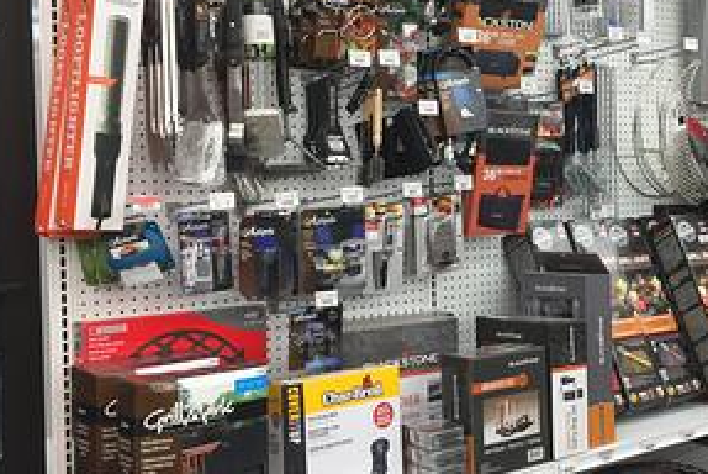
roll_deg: +0.0
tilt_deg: -1.7
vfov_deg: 27.5
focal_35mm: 49
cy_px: 195
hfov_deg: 39.1
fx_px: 965
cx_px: 544
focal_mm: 4.15
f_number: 2.2
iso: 32
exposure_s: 1/30
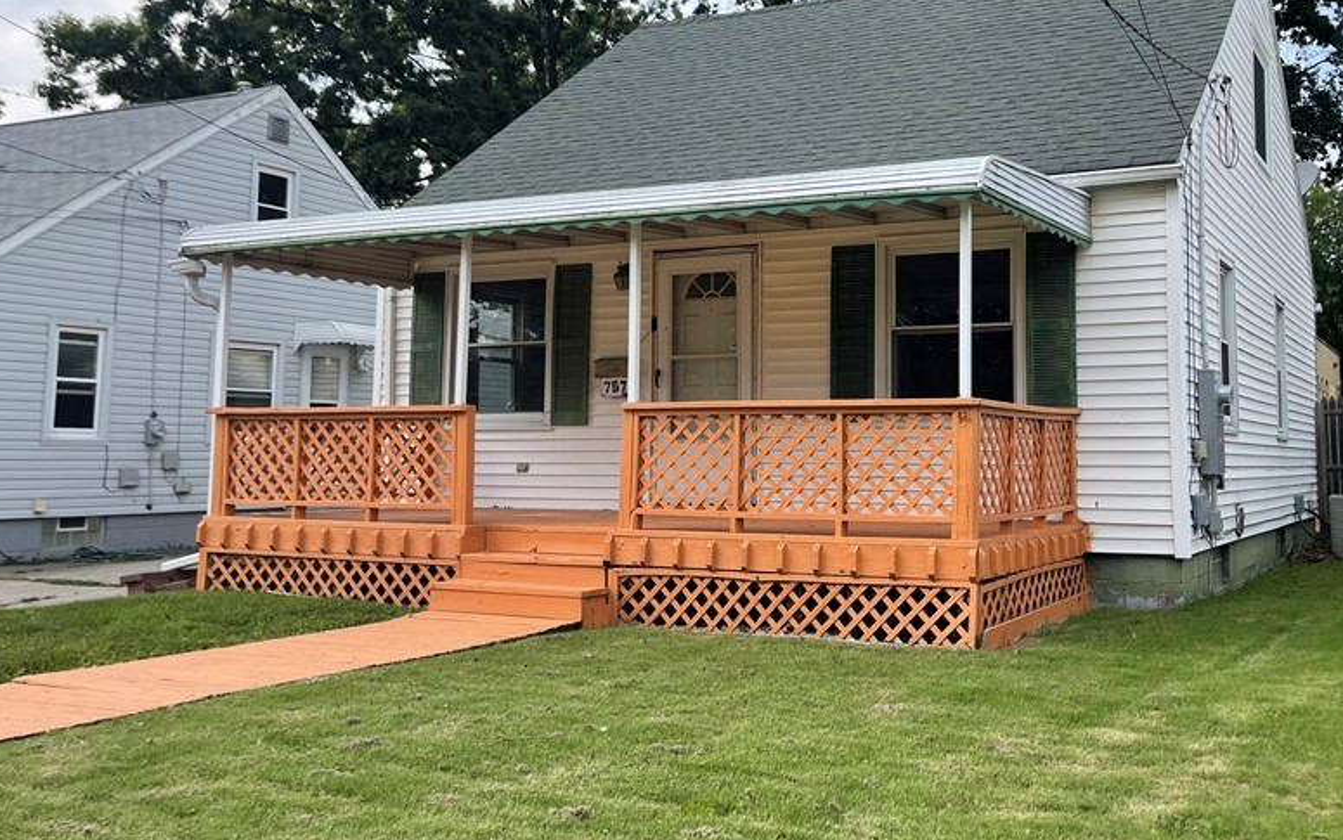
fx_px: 1282
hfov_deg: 54.7
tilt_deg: +5.2
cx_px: 832
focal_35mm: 35
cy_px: 317
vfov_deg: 36.1
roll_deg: -1.1
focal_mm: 5.1
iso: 32
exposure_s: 1/867
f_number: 1.6
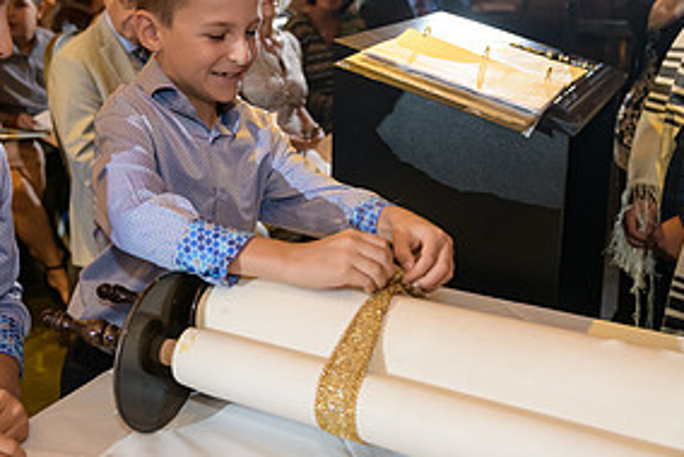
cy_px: 133
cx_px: 243
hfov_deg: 39.9
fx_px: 932
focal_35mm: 49
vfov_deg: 27.3
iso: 1600
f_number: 3.2
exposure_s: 1/125
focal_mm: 24
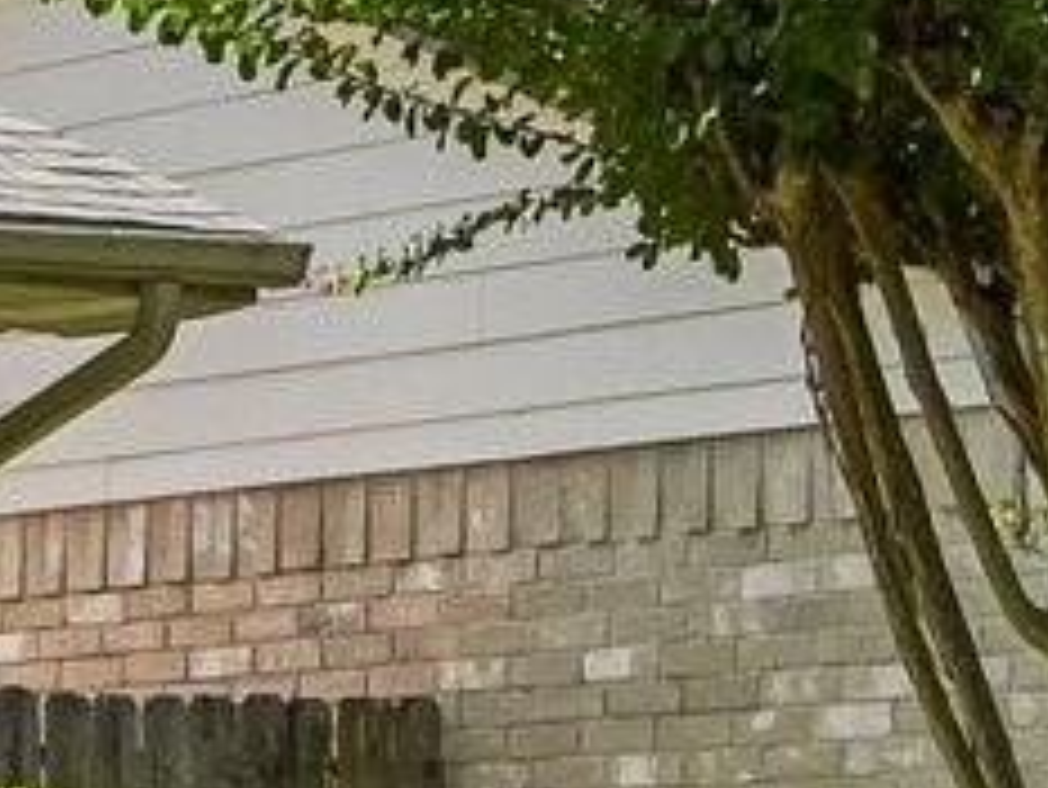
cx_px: -2816
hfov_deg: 6.6
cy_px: 335
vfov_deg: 5.9
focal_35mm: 253
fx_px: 7664
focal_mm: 30
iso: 500
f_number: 8
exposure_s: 1/1250
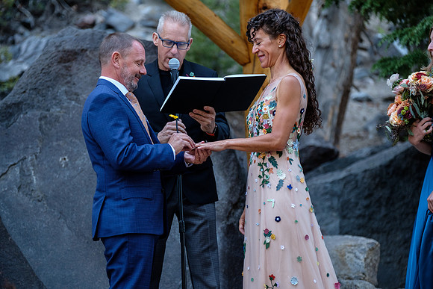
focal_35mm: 142
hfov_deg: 14.4
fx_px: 1708
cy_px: 144
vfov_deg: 9.7
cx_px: 216
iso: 640
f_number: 2.8
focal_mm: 94.5
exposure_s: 1/150
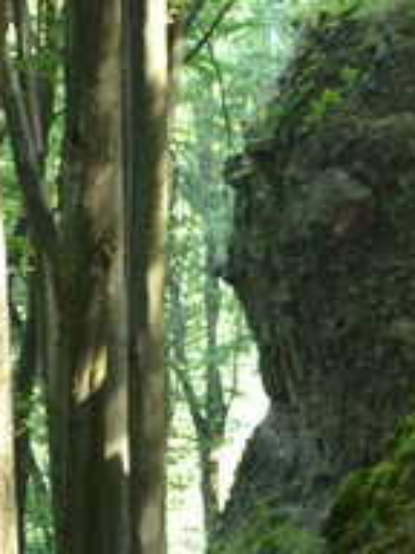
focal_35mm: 221
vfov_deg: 8.9
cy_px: 508
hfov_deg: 6.7
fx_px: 3533
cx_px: 360
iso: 800
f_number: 5.3
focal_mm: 46
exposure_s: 1/80
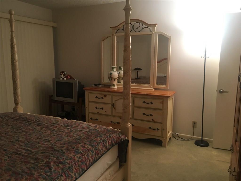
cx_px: 120
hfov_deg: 61.7
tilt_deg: -8.6
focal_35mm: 29
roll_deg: -0.7
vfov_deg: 48.2
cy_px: 90
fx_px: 202
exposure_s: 1/30
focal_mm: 4.15
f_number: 2.2
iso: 125
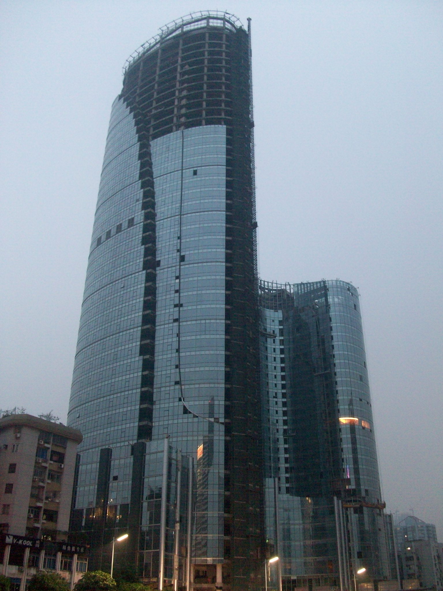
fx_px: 580
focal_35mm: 34
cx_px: 222
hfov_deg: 41.8
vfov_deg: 54.0
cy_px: 296
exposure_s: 1/8
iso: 218
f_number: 2.8
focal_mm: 5.7
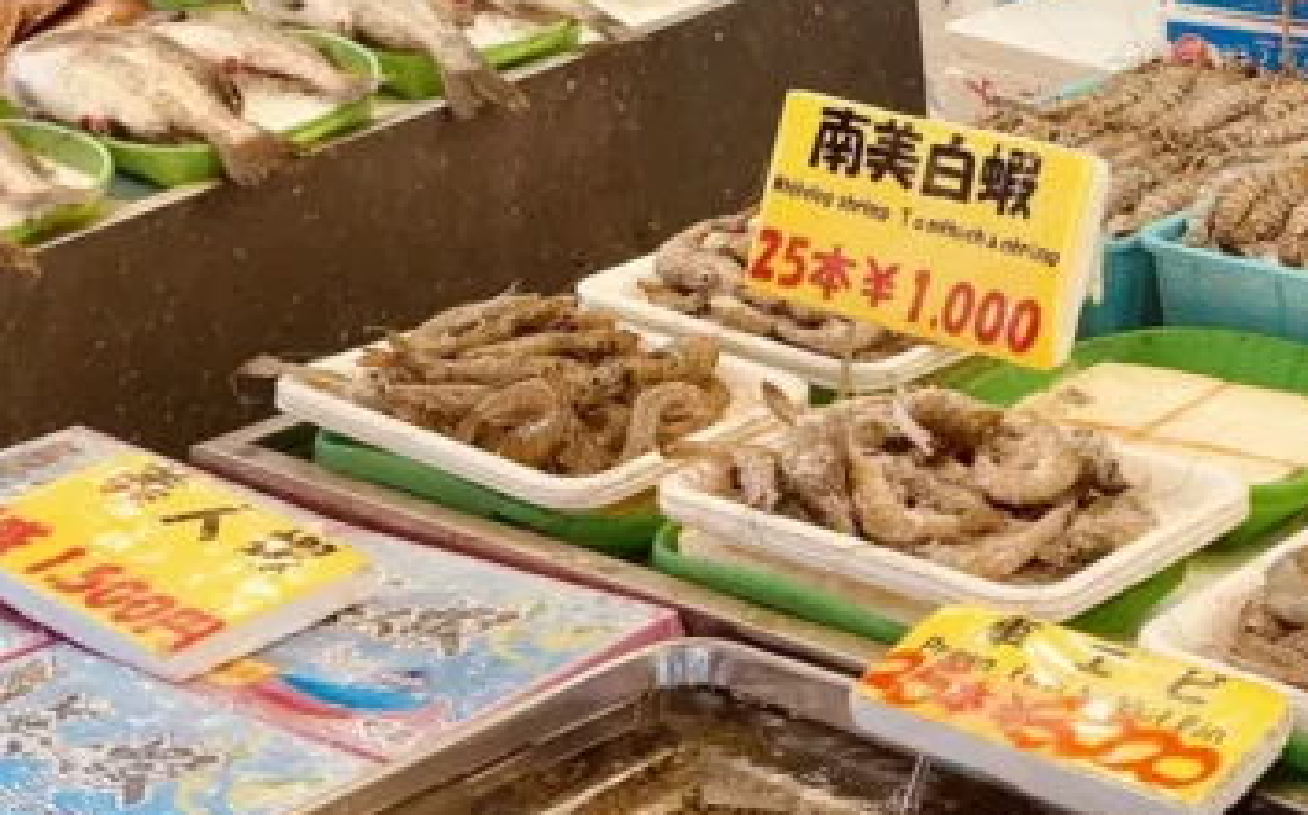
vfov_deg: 16.2
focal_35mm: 80
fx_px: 2850
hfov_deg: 25.2
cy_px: 189
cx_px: 1123
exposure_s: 1/181
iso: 32
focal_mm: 4.2
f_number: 1.6
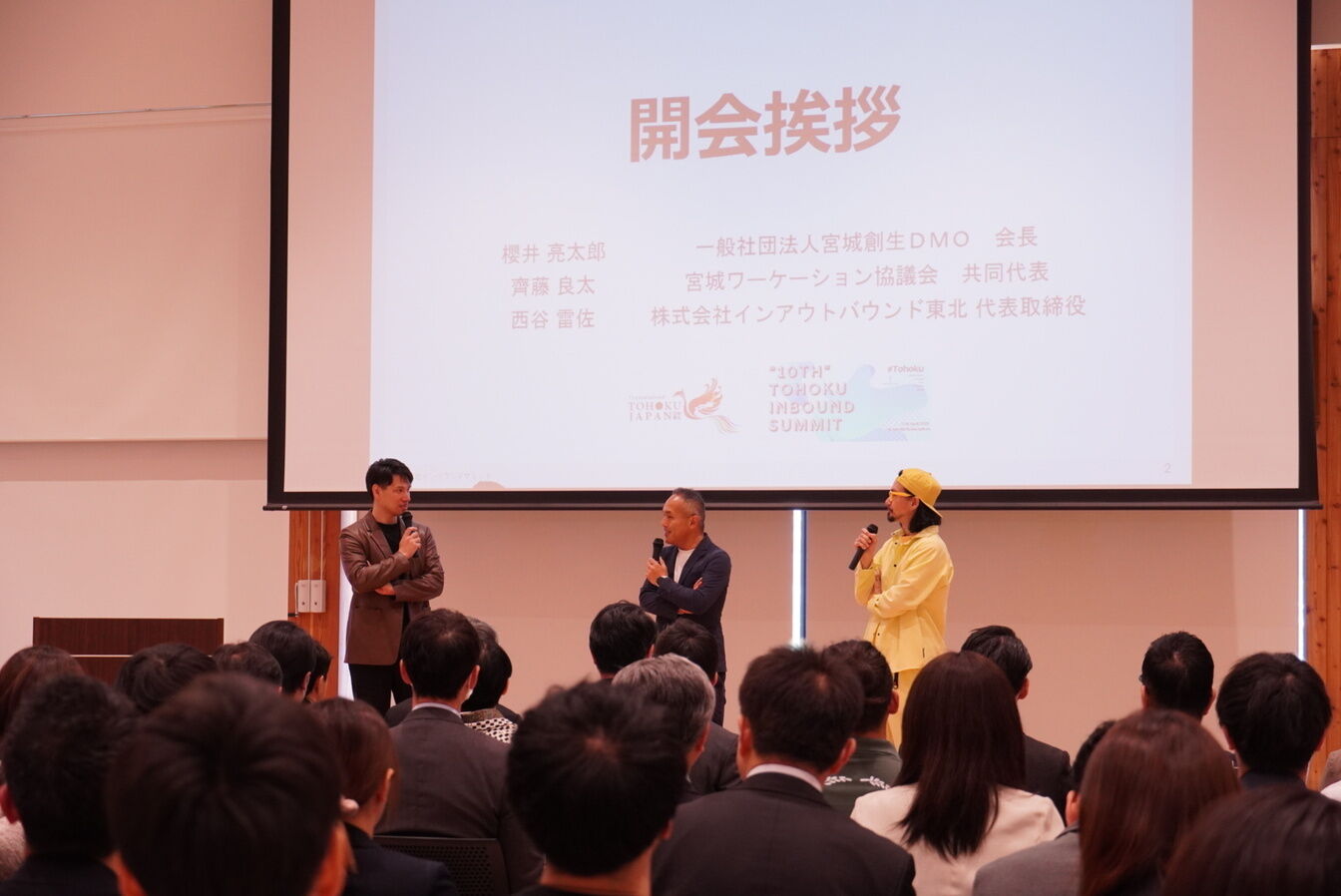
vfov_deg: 16.3
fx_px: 3131
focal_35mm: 84
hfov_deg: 24.2
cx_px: 670
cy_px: 448
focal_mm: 56
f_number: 5.6
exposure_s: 1/100
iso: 1000
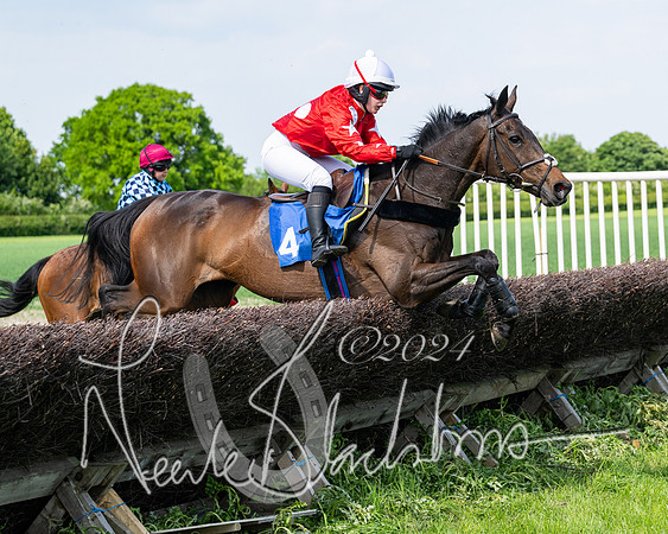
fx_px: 2064
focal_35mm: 104
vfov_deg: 14.7
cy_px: 339
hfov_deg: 18.4
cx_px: 387
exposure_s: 1/2500
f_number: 4
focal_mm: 70
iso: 400
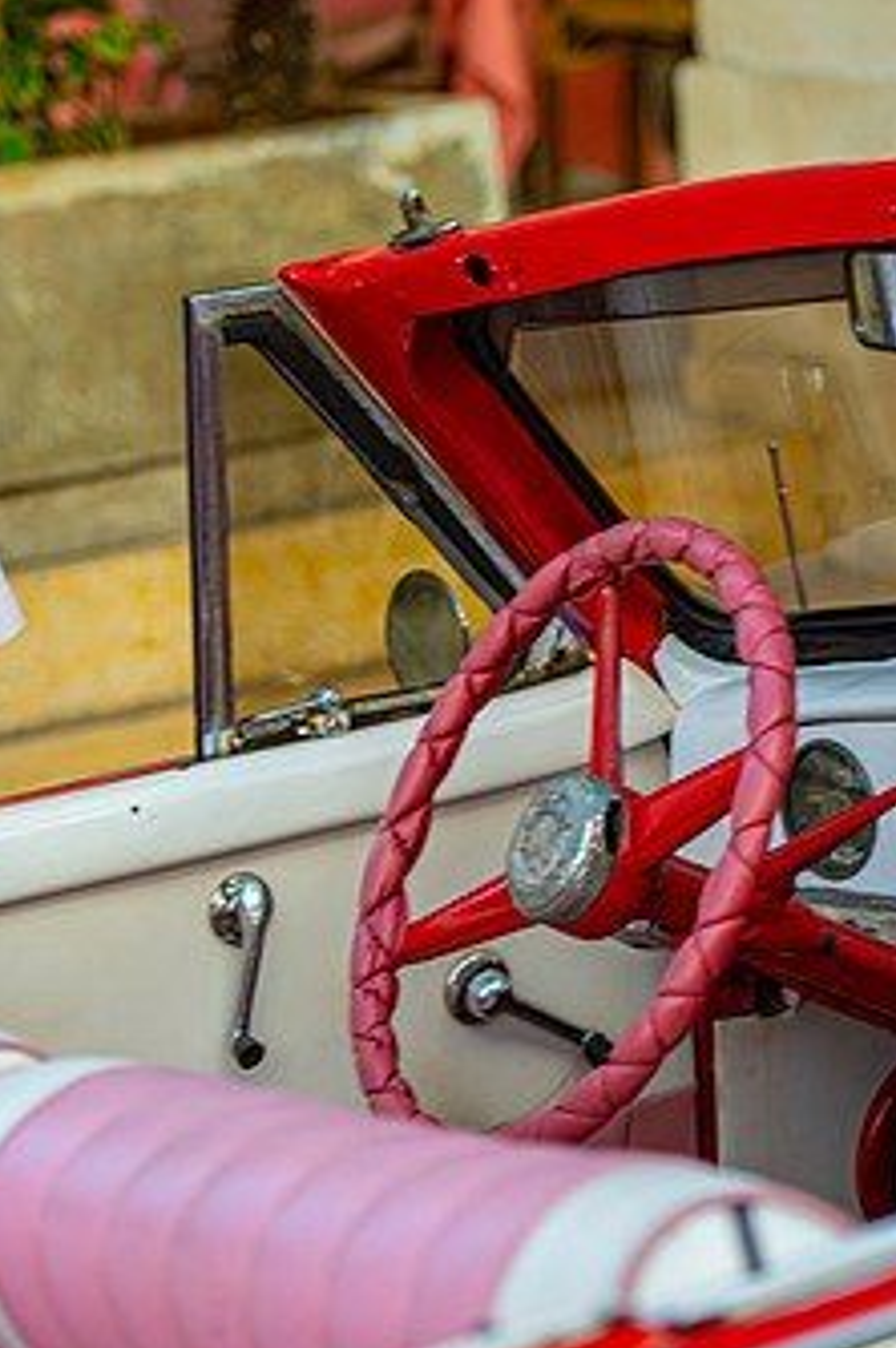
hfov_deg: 9.8
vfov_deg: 14.8
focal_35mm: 139
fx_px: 5200
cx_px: 650
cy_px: 743
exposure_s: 1/320
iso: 100
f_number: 2.8
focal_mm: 80
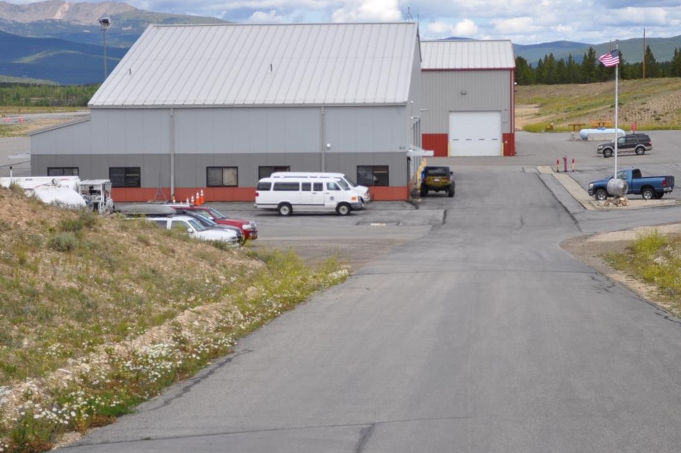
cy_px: 147
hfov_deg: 21.7
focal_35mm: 94
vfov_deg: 14.5
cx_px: 357
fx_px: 1776
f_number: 7.1
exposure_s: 1/1600
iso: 400
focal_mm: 44
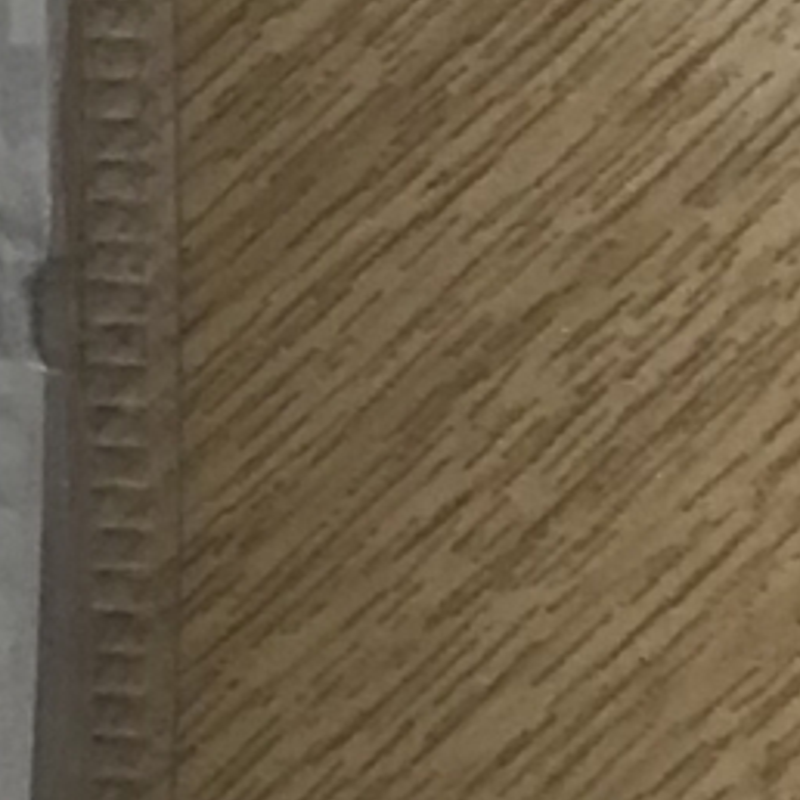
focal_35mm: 246
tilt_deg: -85.3
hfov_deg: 6.7
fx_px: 6432
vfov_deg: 7.1
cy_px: -40
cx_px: -1126
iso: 40
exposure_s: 1/25
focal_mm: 3.99
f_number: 1.8
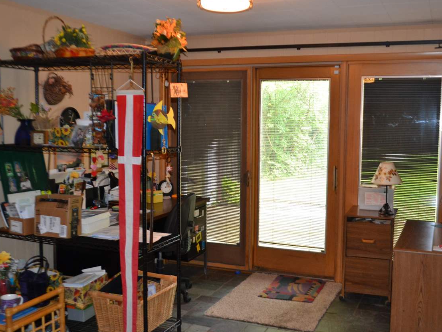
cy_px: 166
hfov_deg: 46.8
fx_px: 511
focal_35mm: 40
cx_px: 232
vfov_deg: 36.0
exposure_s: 1/60
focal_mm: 24
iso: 800
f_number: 4
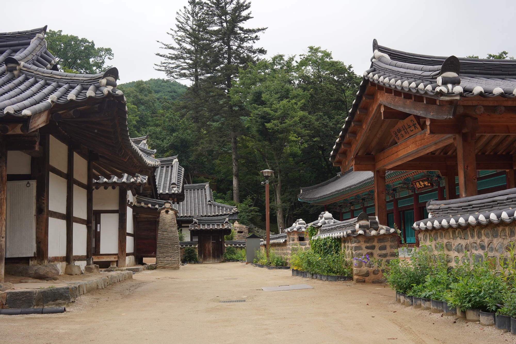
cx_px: 258
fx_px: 502
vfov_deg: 37.9
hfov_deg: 54.4
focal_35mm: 35
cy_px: 172
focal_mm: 35
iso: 400
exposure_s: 1/100
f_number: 9
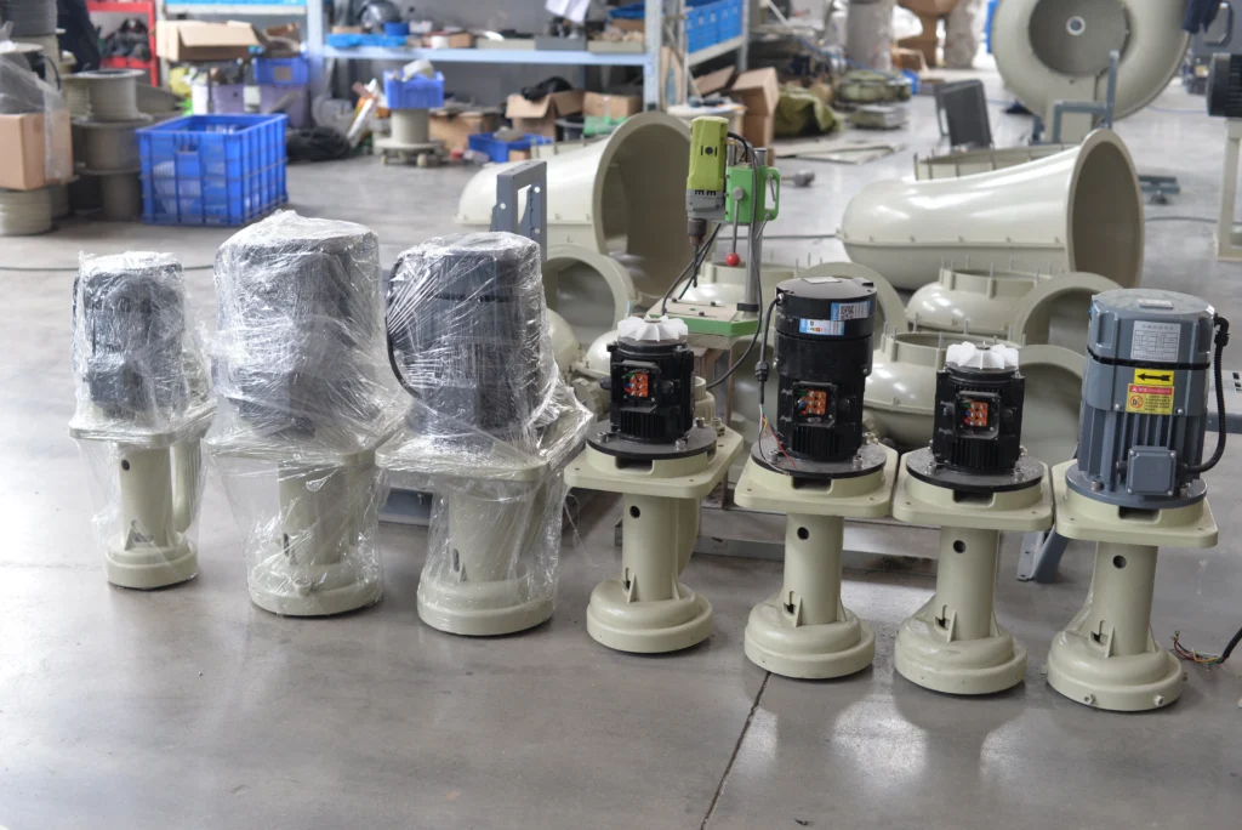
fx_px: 1726
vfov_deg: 27.0
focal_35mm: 50
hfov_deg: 39.6
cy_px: 415
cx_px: 621
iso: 400
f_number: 4.5
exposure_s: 1/80
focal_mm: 50
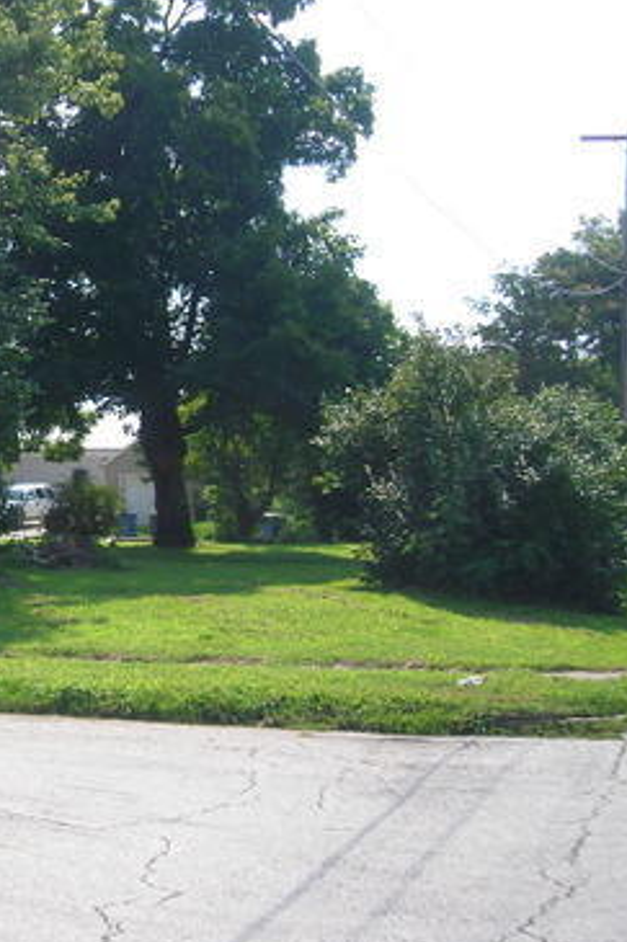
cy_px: 405
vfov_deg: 30.9
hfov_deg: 19.8
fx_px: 1700
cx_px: -101
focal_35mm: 65
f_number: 3.2
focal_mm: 6.3
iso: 50
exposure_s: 1/362
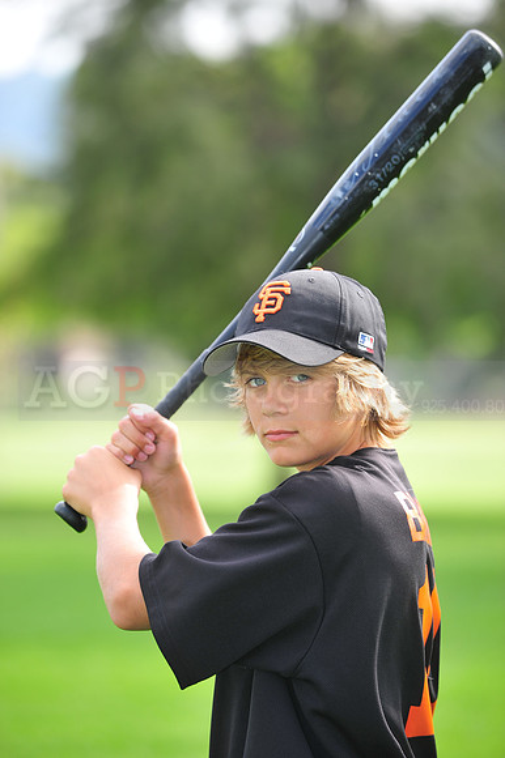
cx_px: 252
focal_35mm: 200
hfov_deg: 6.9
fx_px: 4213
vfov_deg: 10.3
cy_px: 379
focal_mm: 200
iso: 200
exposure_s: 1/320
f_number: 4.5
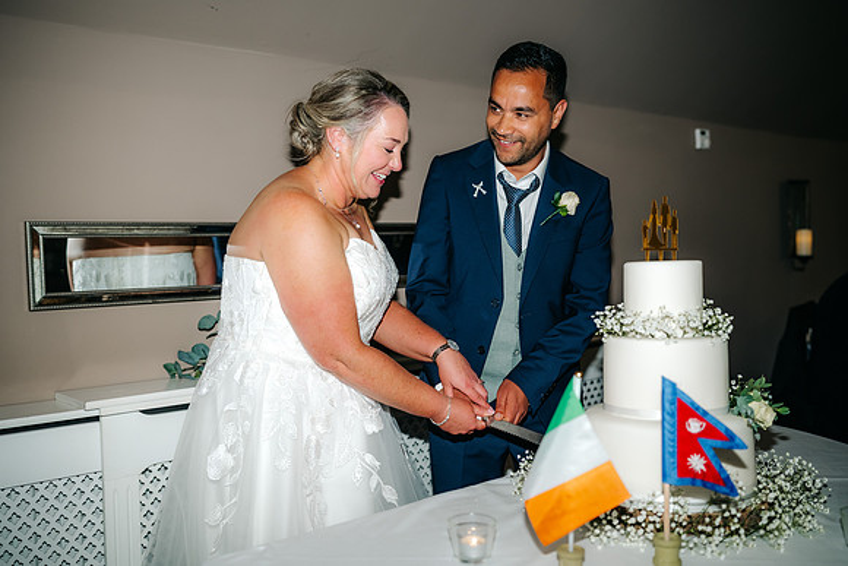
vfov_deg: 37.9
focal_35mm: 35
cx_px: 424
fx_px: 825
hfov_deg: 54.4
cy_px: 283
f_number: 2.2
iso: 320
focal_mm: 35
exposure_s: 1/200
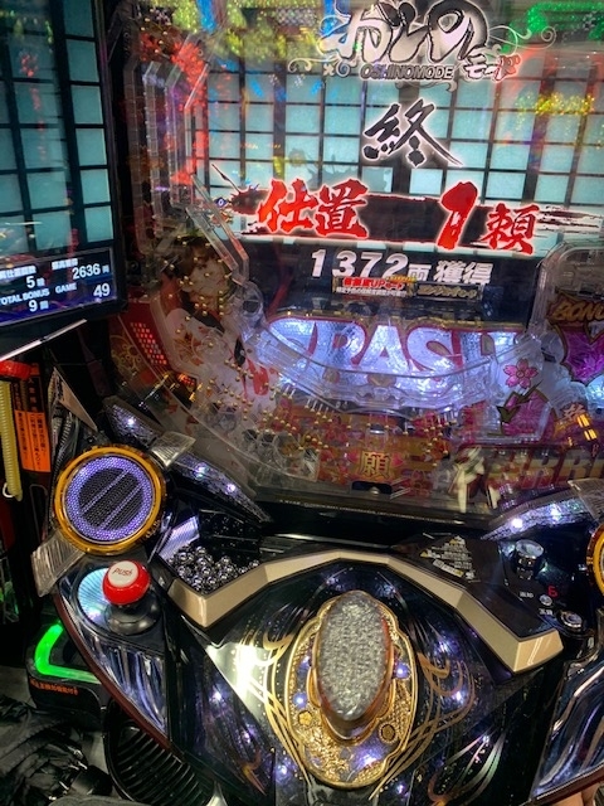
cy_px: 403
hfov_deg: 53.1
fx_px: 605
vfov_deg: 67.3
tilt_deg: -25.2
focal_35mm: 26
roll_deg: -2.2
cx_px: 302
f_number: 1.8
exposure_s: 1/53
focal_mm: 4.25
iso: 80
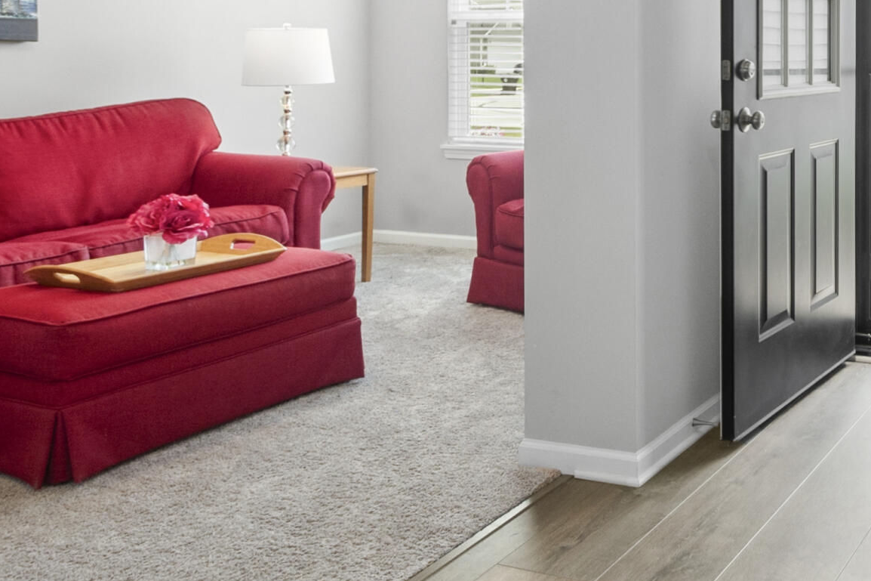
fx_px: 943
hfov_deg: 43.2
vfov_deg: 32.4
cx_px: 854
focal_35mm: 39
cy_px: 54
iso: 320
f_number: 8
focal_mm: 10
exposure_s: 1/20
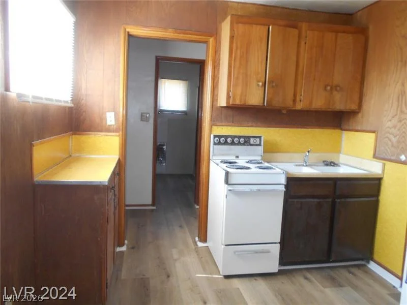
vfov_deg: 53.1
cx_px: 204
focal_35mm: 26
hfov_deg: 67.3
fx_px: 306
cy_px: 152
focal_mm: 4.6
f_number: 3.2
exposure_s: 1/30
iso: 200
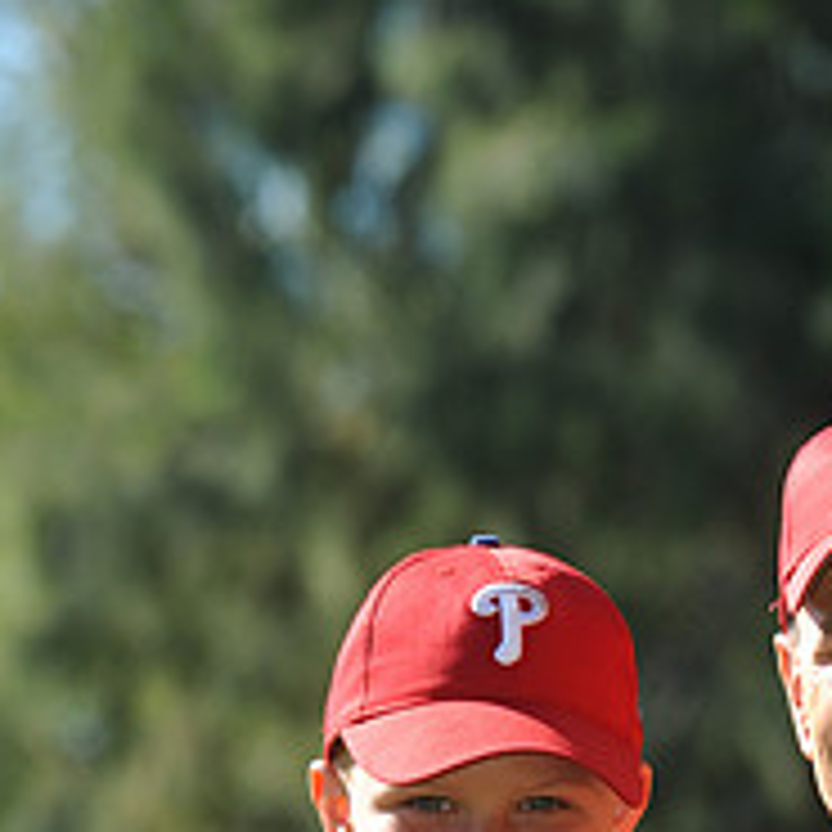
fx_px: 10524
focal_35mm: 387
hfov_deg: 4.5
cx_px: 684
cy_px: 1142
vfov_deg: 4.5
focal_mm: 145
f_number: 5.6
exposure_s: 1/400
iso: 200
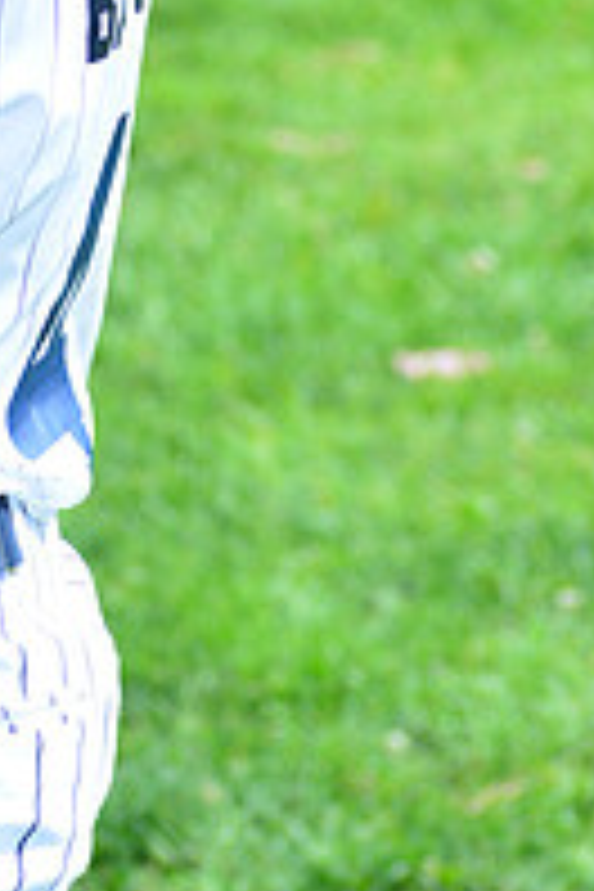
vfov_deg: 5.6
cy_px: -252
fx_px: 9058
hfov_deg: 3.8
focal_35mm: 366
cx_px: 38
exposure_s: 1/200
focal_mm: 125
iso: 200
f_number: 8
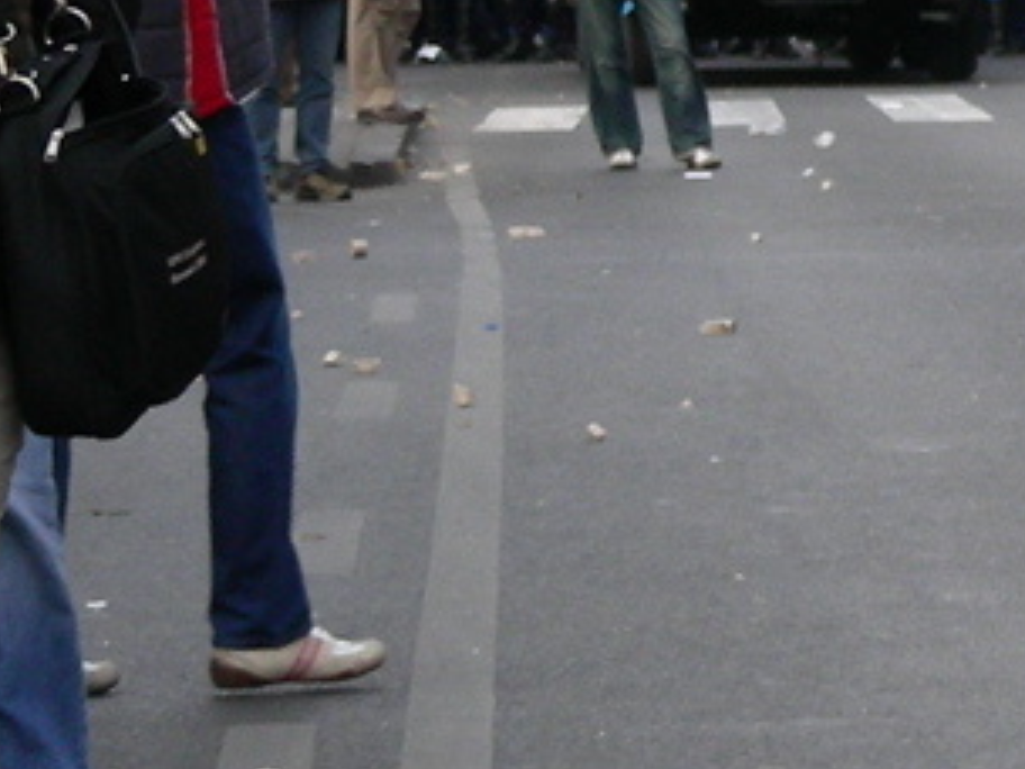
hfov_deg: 5.0
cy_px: -219
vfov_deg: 3.8
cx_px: 1959
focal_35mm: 391
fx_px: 11578
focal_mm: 16.5
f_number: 3.5
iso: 50
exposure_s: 1/107
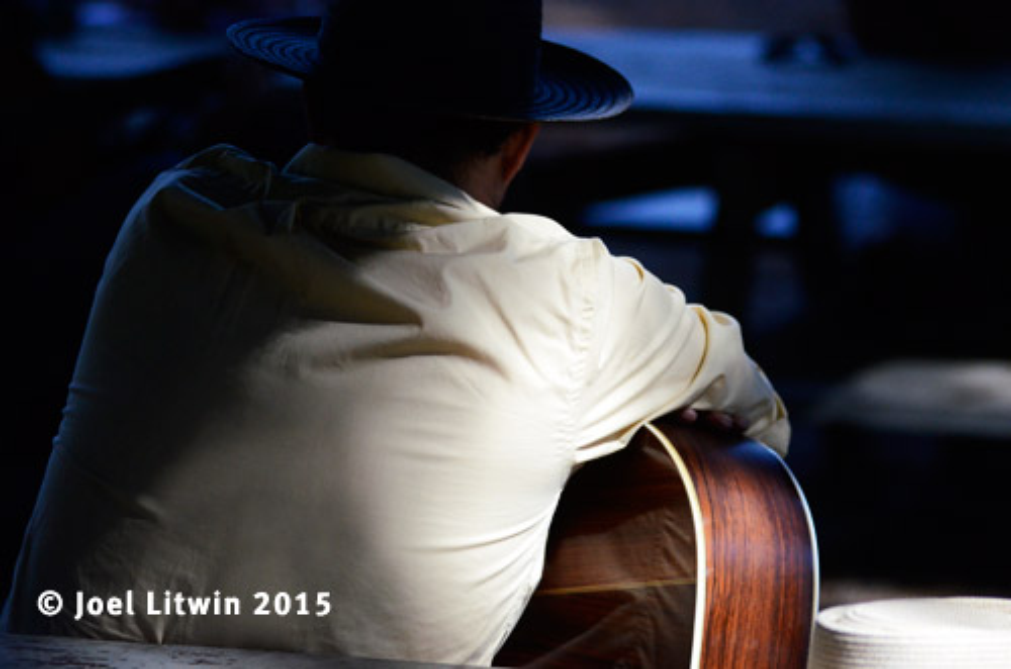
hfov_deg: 12.3
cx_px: 506
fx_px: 4707
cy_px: 334
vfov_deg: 8.1
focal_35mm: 168
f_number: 2.8
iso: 2500
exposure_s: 1/8000
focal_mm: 112
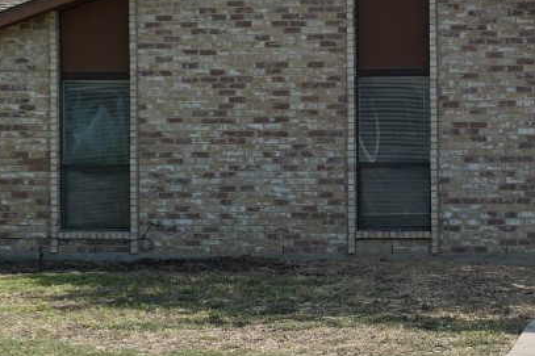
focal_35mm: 136
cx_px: 601
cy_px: 139
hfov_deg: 14.7
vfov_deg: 10.1
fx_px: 2020
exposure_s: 1/250
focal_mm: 32
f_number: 7.1
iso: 100
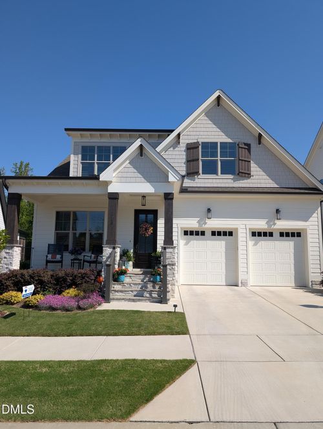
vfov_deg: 71.5
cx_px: 162
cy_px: 214
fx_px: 298
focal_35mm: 24
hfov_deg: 56.9
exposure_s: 1/1335
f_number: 1.68
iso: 20
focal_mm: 6.9
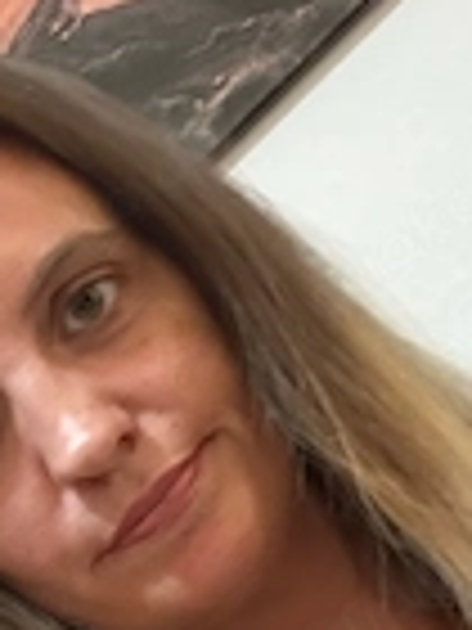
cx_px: 189
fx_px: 1564
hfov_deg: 17.2
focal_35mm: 86
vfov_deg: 22.0
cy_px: 621
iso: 500
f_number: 1.9
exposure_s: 1/20
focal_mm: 2.69
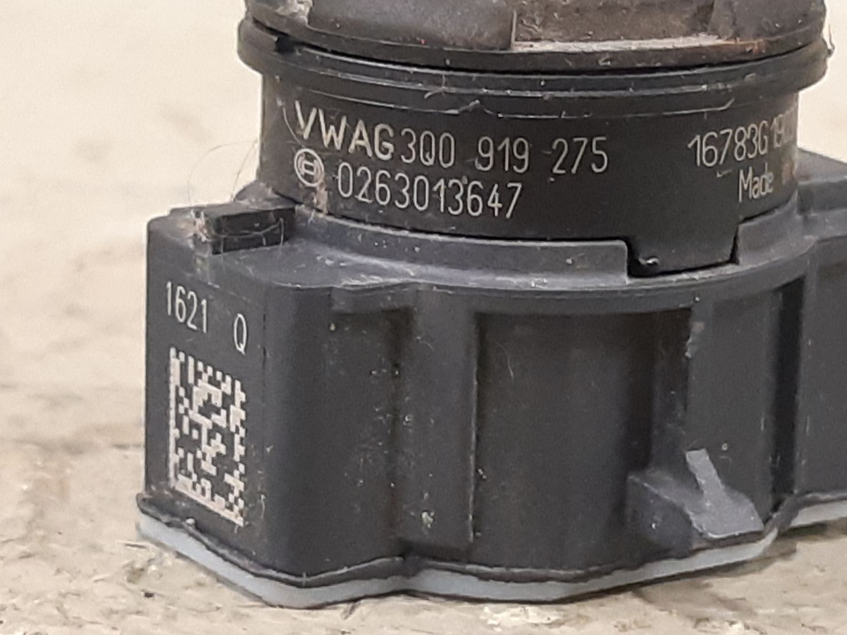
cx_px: 495
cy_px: 249
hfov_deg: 51.1
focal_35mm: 36
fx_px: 881
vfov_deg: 39.5
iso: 200
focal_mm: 3.93
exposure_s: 1/25
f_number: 1.7
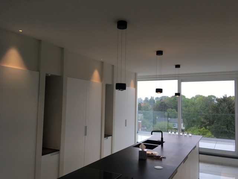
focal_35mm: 29
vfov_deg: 48.2
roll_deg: -2.2
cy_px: 90
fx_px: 199
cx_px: 119
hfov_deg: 61.7
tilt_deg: +2.5
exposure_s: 1/100
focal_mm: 4.15
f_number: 2.2
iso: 25
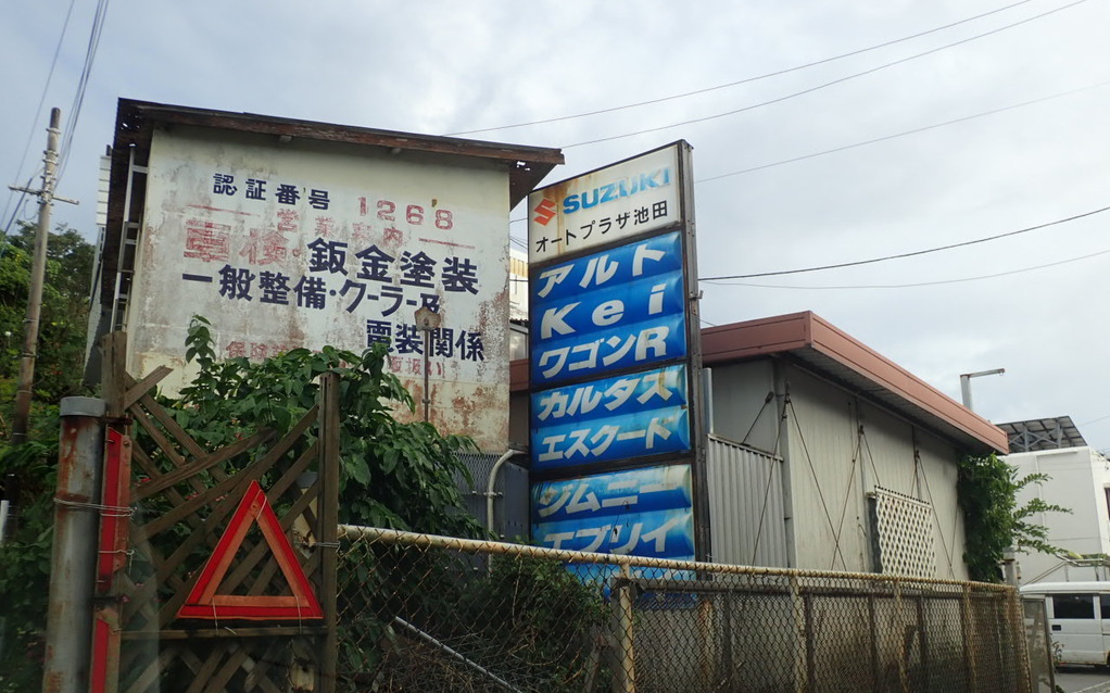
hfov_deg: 56.7
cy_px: 385
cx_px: 555
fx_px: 1028
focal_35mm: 34
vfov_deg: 37.2
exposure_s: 1/250
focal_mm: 5.87
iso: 100
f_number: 3.2
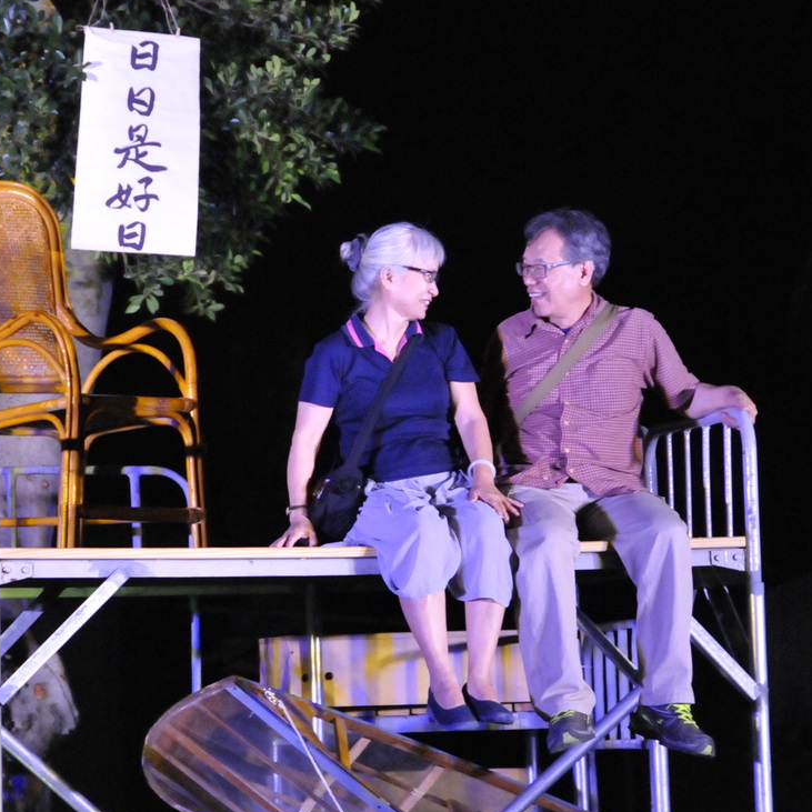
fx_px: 5273
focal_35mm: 199
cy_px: 398
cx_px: 223
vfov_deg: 8.8
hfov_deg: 8.8
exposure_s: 1/160
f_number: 6.3
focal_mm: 95
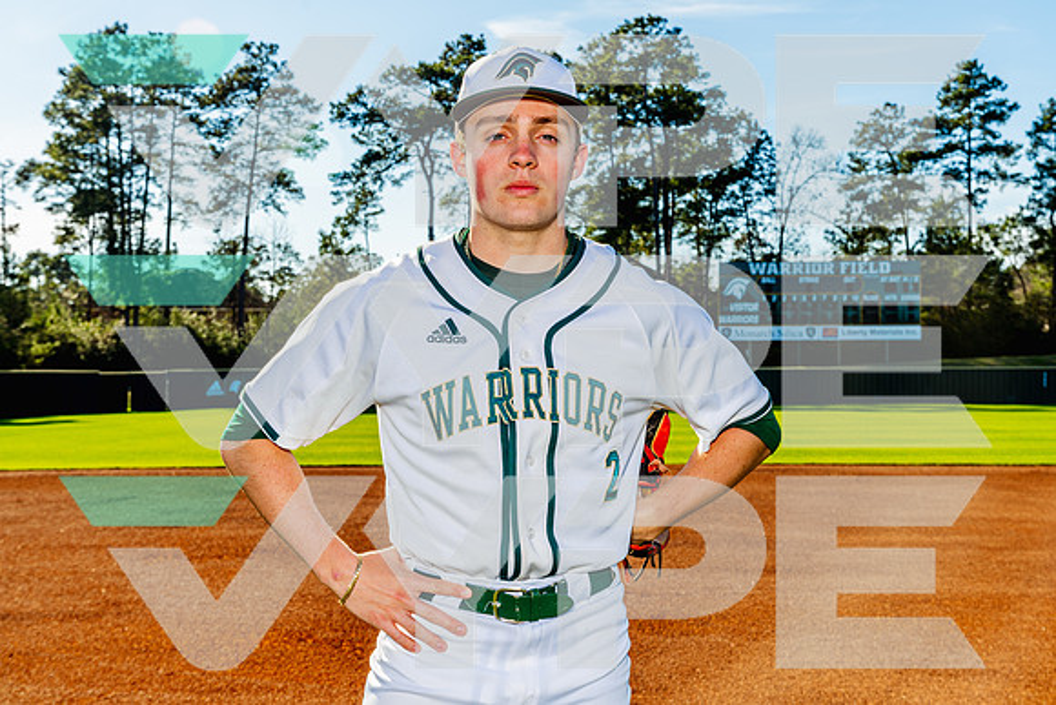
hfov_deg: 40.6
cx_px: 517
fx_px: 1426
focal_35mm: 49
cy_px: 350
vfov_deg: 27.8
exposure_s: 1/125
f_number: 10
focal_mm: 47
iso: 100
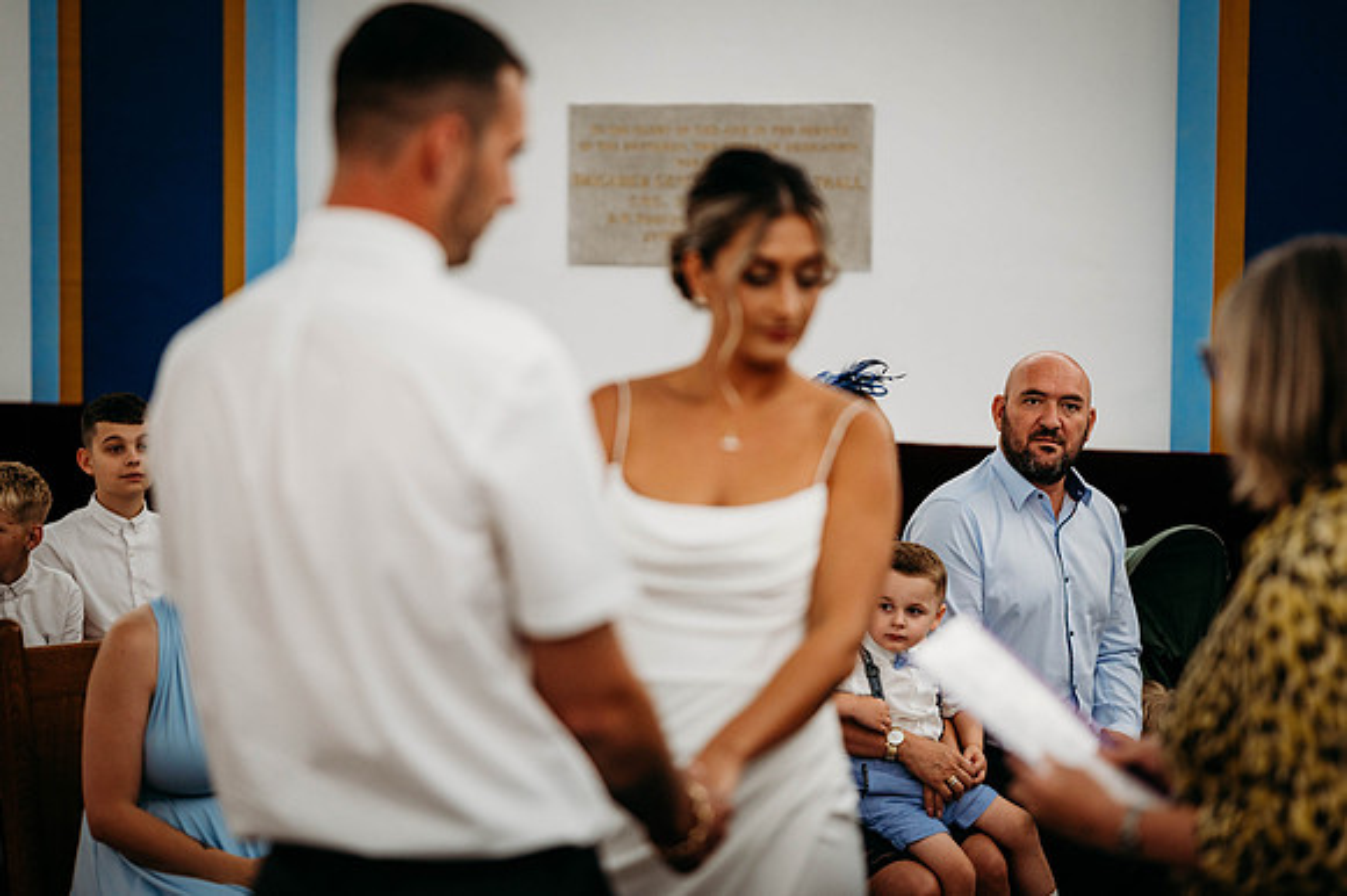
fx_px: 3178
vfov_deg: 16.1
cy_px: 448
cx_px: 674
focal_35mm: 85
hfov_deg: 23.9
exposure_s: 1/200
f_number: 1.8
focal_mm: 85
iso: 400
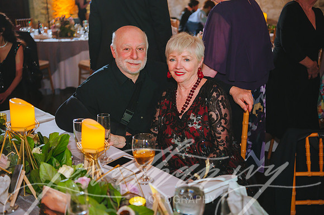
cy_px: 108
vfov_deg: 29.8
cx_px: 162
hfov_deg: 43.6
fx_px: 405
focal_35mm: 45
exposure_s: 1/100
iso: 1600
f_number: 2.8
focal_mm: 45
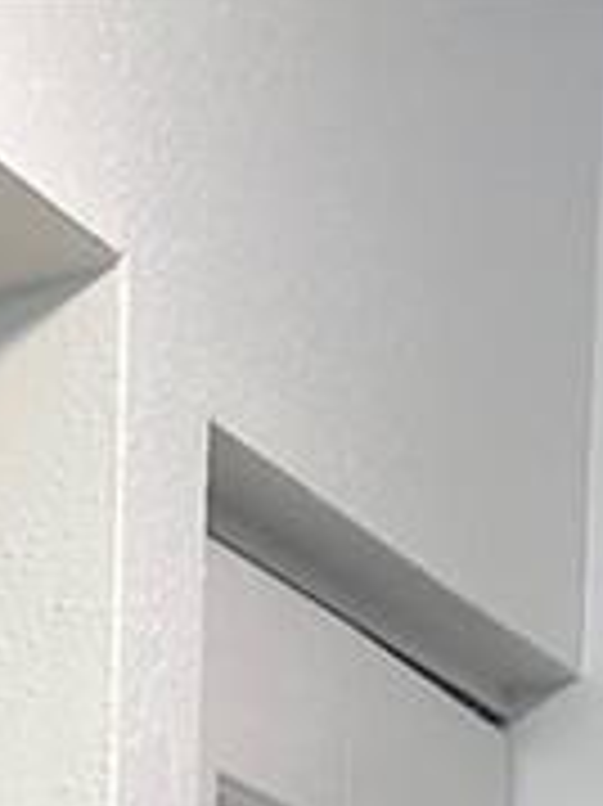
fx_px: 4046
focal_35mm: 174
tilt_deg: -11.0
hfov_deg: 7.7
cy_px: 2684
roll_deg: +2.9
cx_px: -1044
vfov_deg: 8.7
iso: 80
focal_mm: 5.7
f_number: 1.5
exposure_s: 1/60
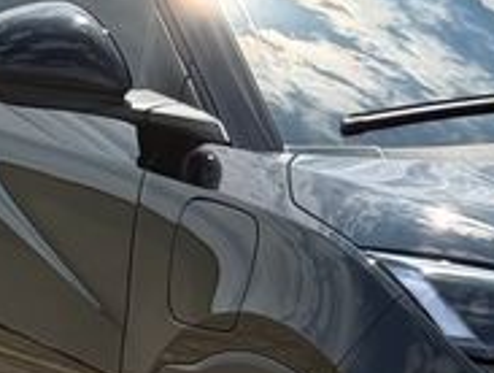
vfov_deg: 7.0
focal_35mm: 212
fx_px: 3031
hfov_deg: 9.2
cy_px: 238
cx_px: 545
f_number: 1.78
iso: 100
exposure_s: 1/4329
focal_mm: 6.76
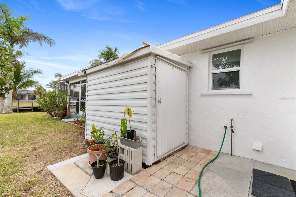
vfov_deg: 77.3
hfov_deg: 100.4
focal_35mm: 15
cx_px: 148
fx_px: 123
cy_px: 98
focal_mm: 10
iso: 100
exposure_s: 1/20
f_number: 8
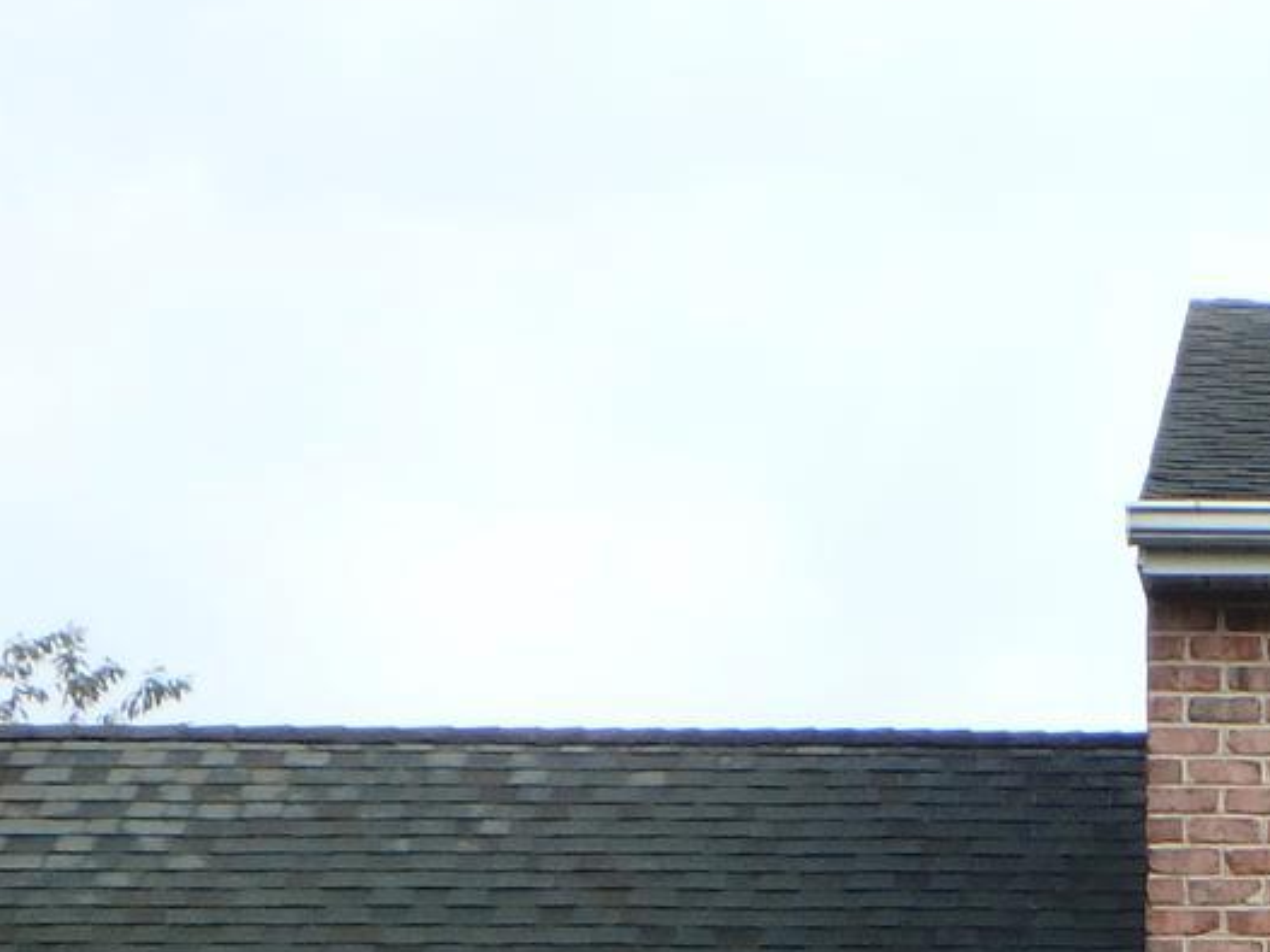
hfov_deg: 13.5
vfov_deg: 10.2
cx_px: 1692
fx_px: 5135
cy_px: 1542
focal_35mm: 140
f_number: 5
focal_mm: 6.4
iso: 125
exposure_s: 1/200
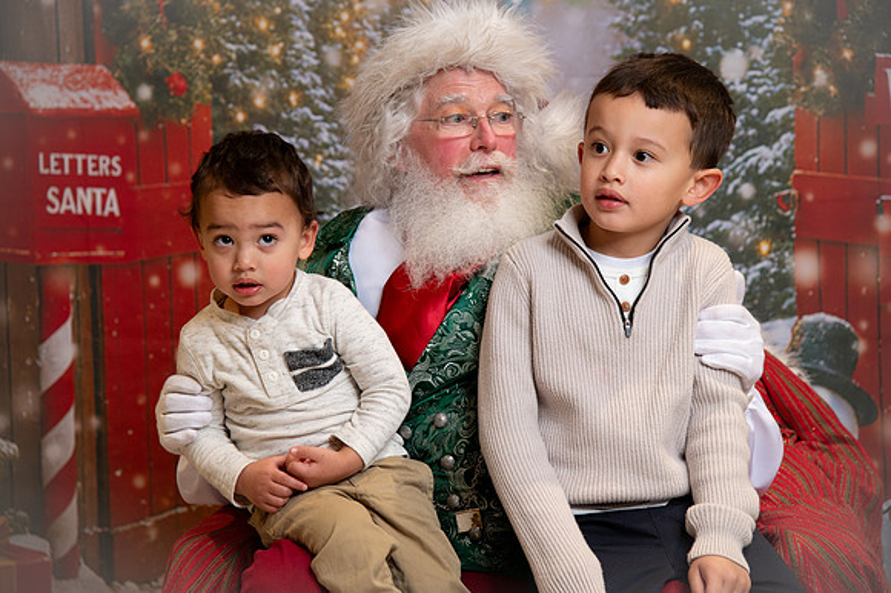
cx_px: 446
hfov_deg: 22.2
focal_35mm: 92
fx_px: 2276
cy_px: 296
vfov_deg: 14.8
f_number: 4.5
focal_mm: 92
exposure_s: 1/200
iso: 1250
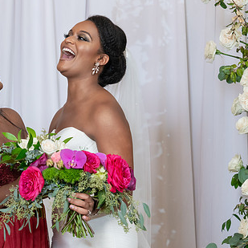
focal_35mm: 111
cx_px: 53
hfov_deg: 15.6
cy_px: 136
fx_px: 900
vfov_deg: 15.7
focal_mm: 64
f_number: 5.6
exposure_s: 1/200
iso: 2000
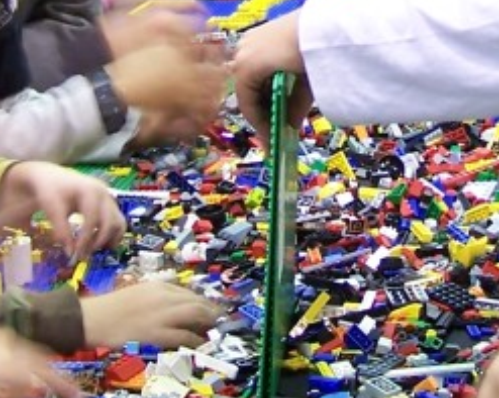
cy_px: -16
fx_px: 2272
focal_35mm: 154
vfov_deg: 9.9
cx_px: 321
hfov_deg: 12.5
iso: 80
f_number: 2.8
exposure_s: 1/2
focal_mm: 6.3
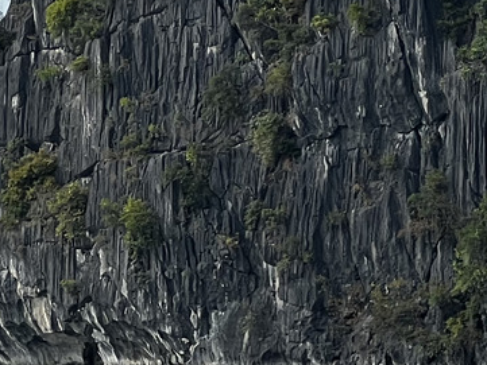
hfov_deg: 5.8
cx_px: 670
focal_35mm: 341
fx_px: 4799
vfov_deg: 4.4
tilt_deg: +2.7
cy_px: 141
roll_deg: +0.6
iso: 32
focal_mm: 9
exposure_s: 1/573
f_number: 2.8
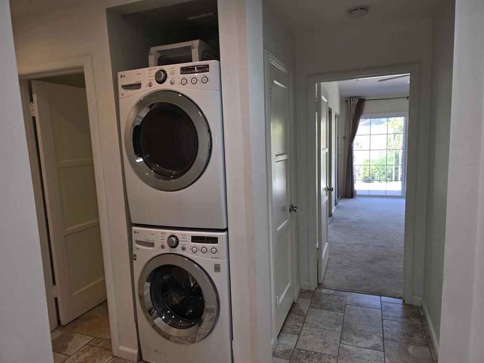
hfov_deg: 73.9
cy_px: 182
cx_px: 242
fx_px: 322
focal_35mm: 23
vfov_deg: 58.9
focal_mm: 6.3
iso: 32
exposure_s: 1/60
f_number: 1.7
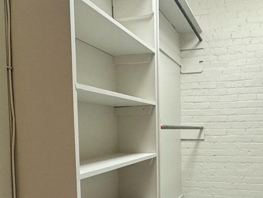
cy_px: 142
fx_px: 251
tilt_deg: -2.7
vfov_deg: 42.0
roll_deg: +0.3
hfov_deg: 53.3
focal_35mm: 33
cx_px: 191
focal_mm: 2.22
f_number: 2.2
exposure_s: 1/60
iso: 160
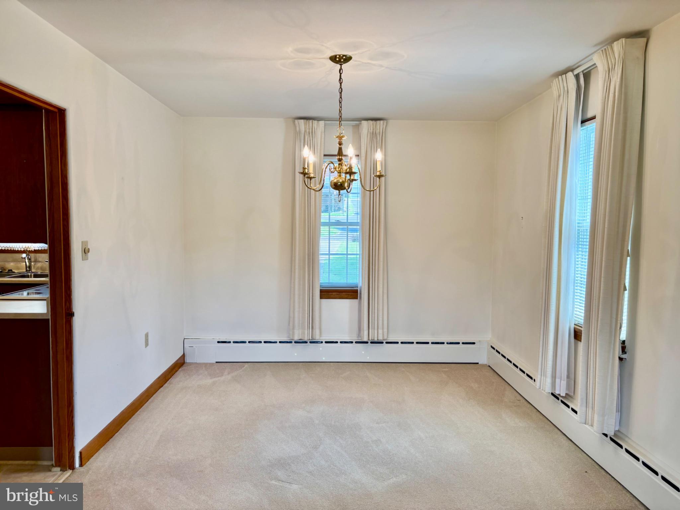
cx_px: 340
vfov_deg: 53.1
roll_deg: -0.1
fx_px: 511
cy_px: 255
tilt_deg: -3.9
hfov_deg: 67.3
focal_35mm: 26
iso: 64
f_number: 1.6
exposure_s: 1/161
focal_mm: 5.96
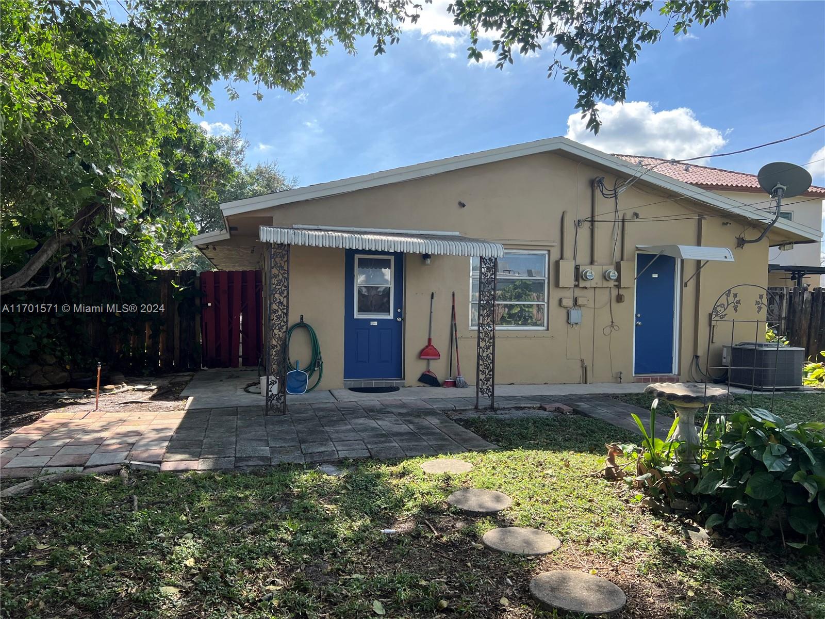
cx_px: 412
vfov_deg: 53.1
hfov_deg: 67.3
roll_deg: -1.6
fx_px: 620
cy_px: 310
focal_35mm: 26
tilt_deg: -1.8
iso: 50
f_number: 1.5
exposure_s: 1/1645
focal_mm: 5.7
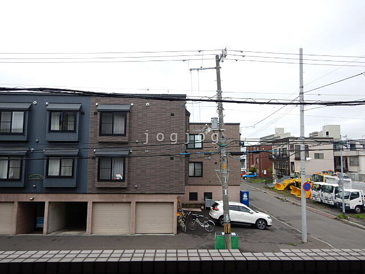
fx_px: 253
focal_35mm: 24
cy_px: 137
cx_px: 182
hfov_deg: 71.6
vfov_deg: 56.8
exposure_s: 1/1500
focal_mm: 4.3
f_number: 2.8
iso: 125
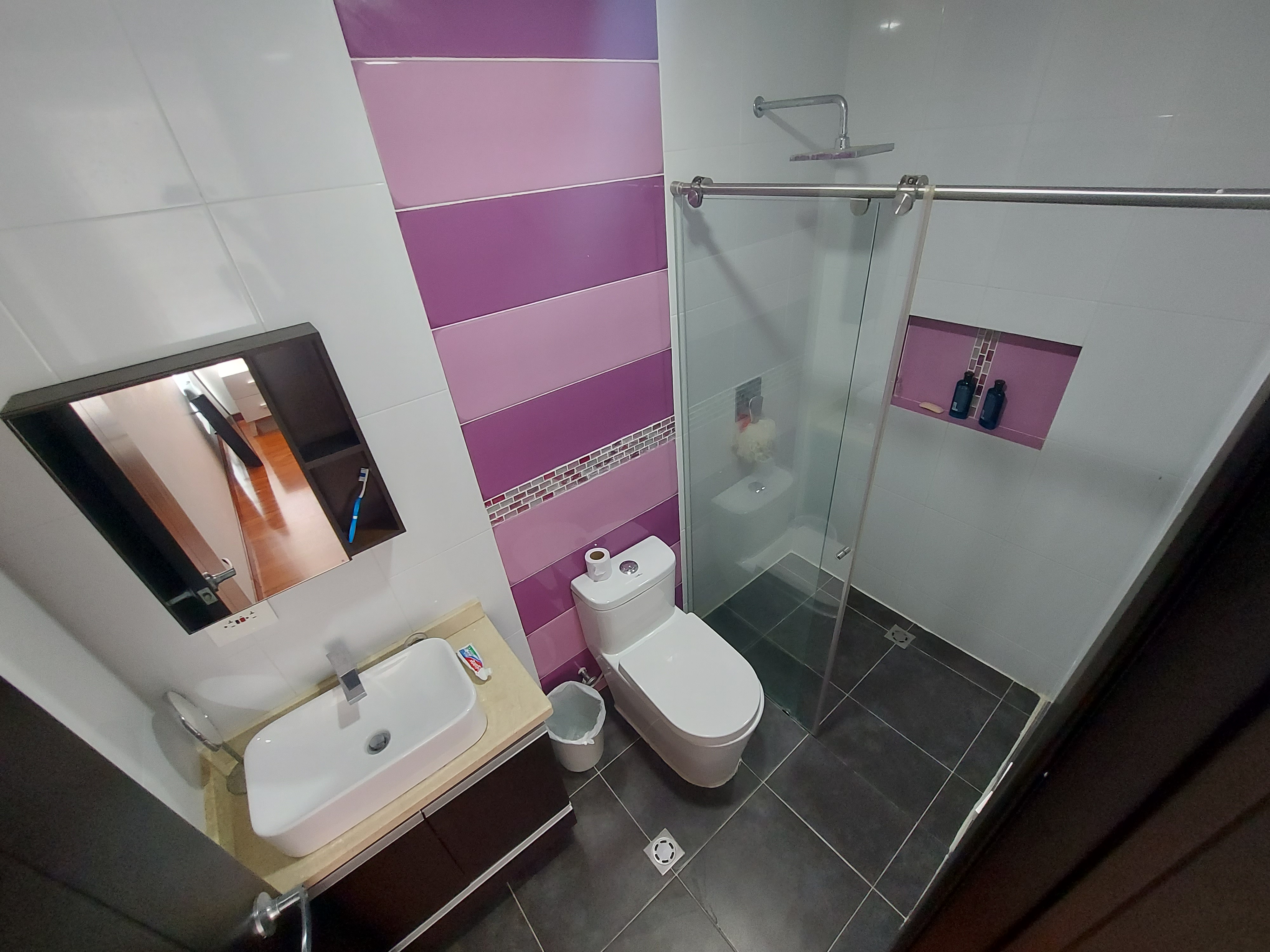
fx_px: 477
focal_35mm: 13
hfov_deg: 106.2
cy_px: 476
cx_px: 635
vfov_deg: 89.9
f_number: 2.2
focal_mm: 1.74
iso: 400
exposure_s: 1/60
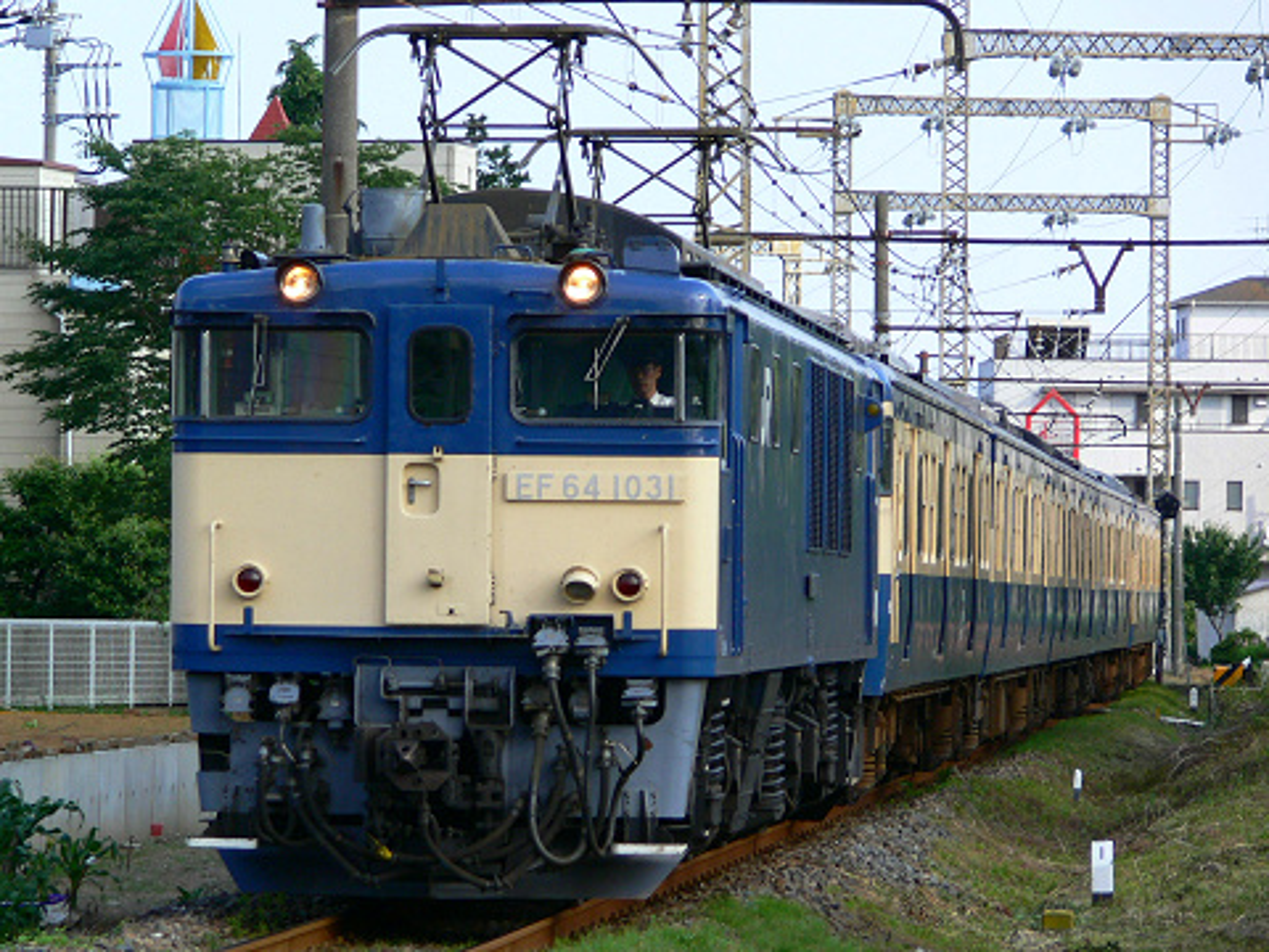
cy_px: 476
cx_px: 634
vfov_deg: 7.5
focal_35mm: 199
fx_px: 7295
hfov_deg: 9.9
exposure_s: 1/320
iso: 80
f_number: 4
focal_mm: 42.2
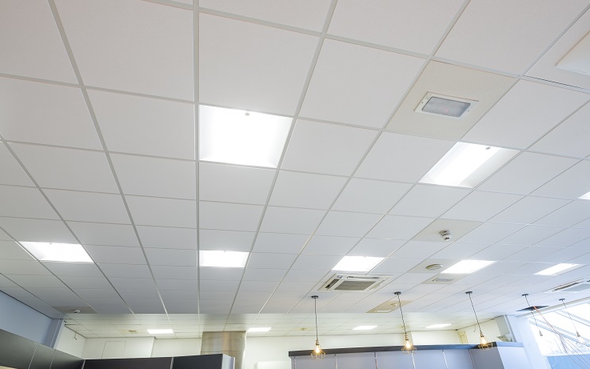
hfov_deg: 82.3
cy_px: 161
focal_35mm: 21
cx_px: 305
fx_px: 338
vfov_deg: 57.1
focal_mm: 19
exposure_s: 1/1.67
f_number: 13
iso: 200
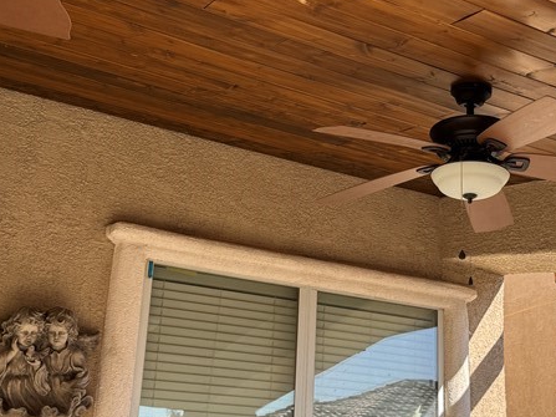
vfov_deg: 26.5
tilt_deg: +19.4
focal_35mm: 55
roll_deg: -1.0
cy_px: 227
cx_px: 335
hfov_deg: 34.8
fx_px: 883
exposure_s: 1/1238
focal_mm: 6.76
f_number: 1.78
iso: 80
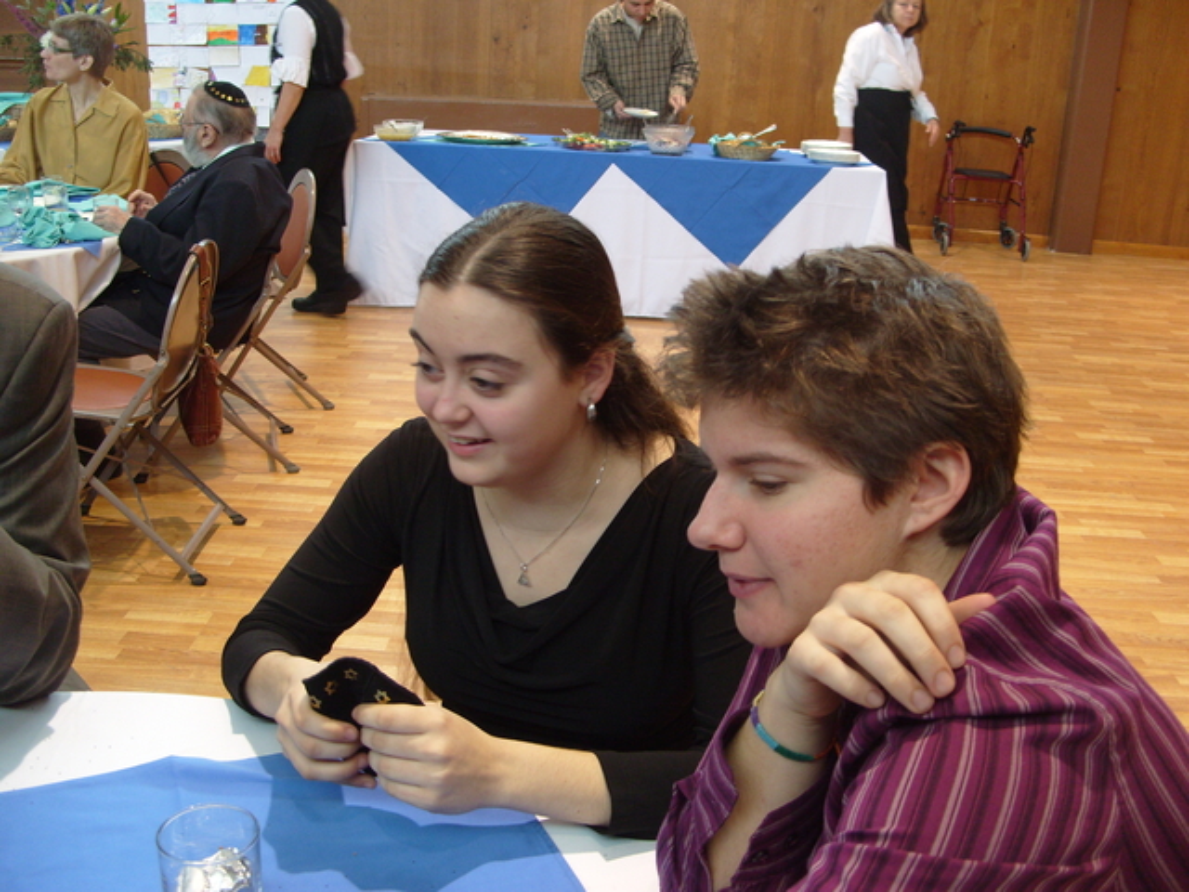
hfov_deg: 52.6
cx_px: 594
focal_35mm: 35
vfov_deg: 40.7
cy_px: 446
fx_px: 1202
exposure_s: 1/45
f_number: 2.8
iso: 160
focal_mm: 7.8
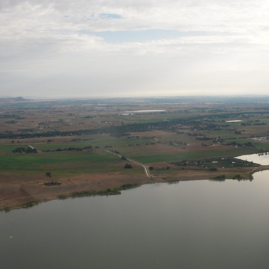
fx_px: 396
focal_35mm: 45
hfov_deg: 37.6
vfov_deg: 37.6
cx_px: 134
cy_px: 134
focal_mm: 6.3
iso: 100
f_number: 6.6
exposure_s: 1/160
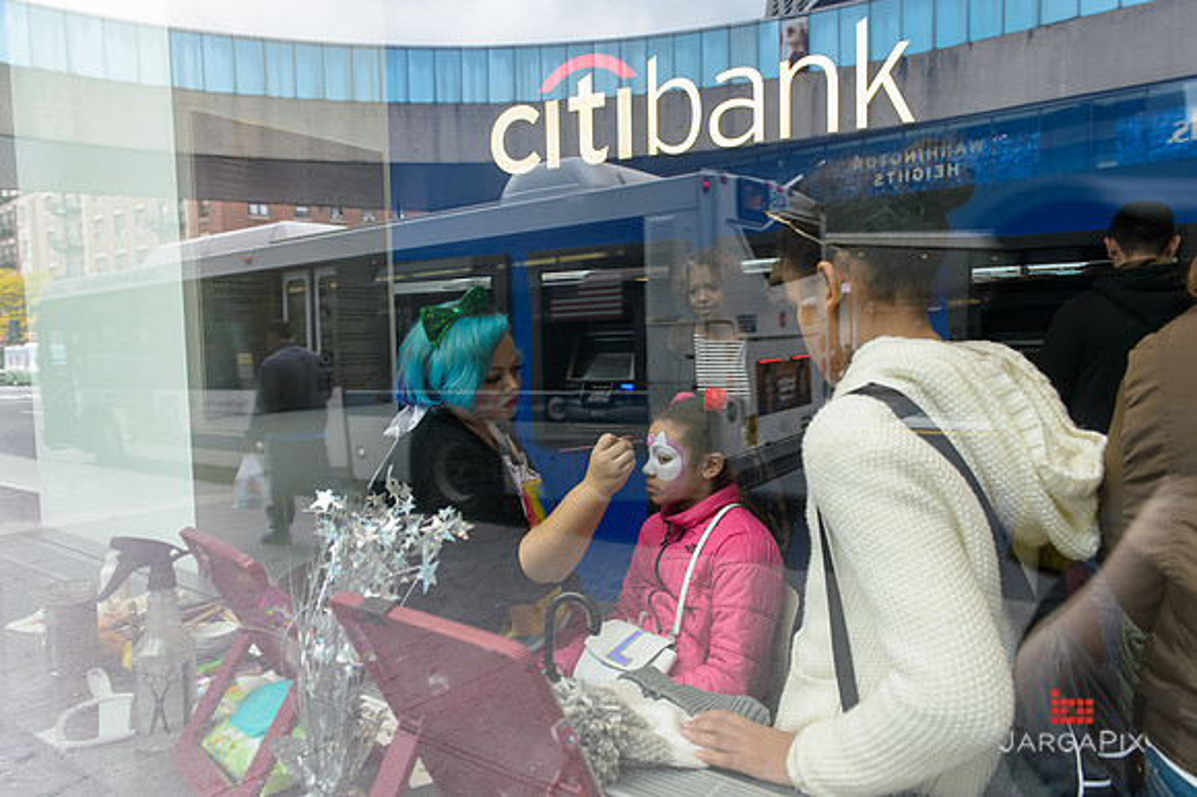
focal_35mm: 24
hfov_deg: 73.8
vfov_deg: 53.1
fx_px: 798
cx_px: 598
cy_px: 398
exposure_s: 1/160
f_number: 5
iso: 640
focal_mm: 24
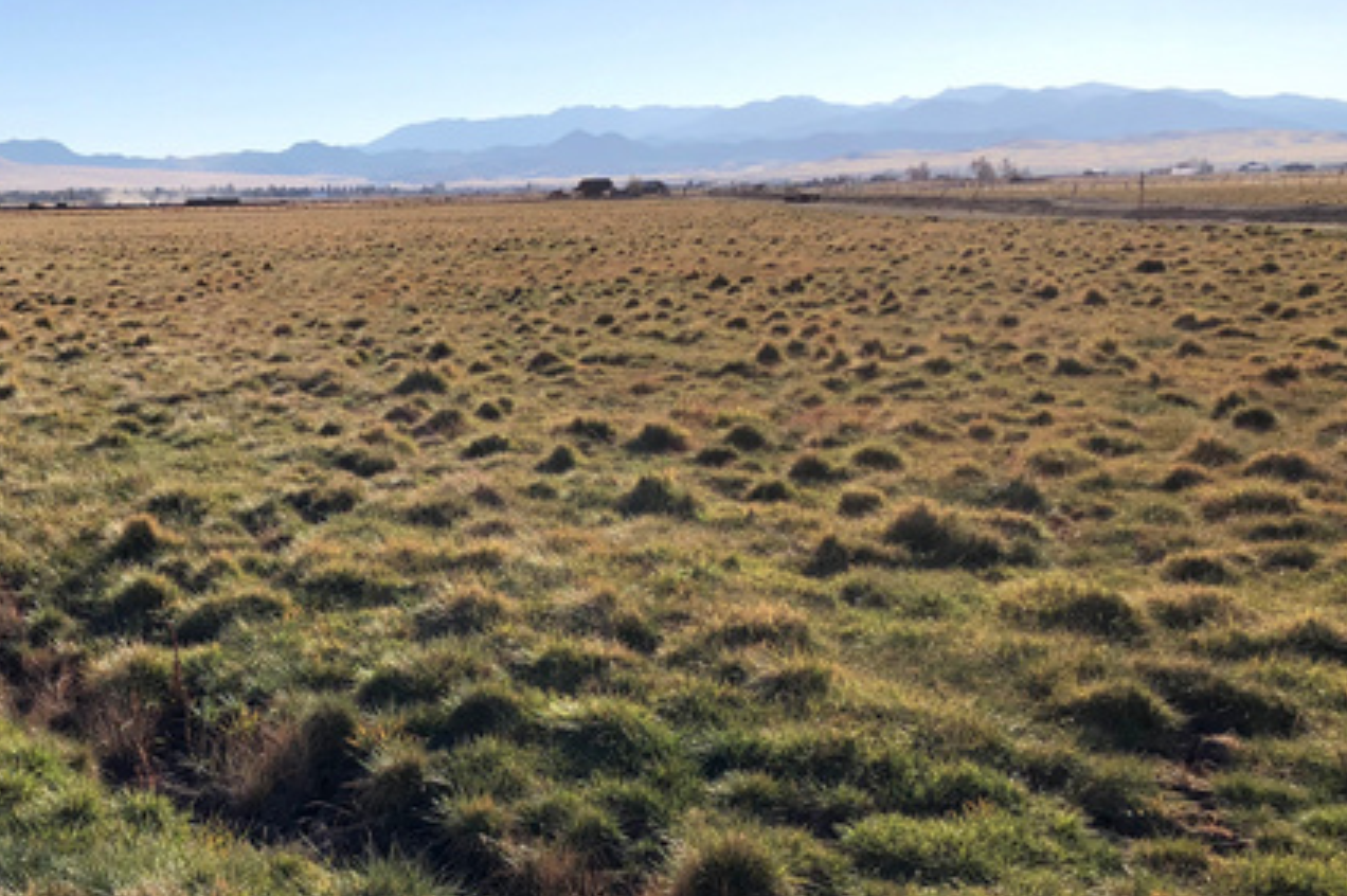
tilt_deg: -9.9
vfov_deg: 30.4
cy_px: 496
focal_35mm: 44
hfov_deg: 43.3
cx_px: 359
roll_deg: +1.4
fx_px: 1645
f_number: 1.8
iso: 20
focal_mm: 3.99
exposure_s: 1/2825
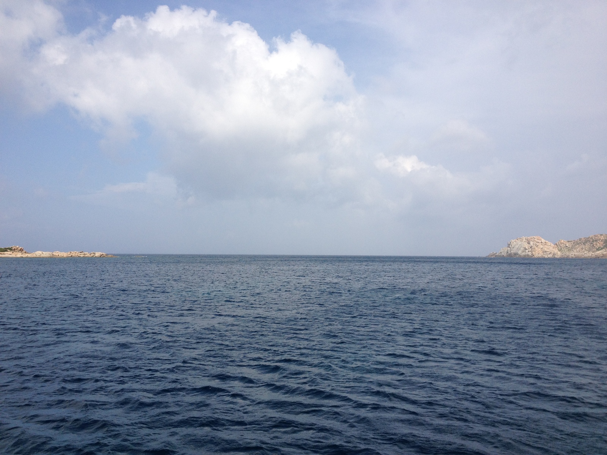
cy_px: 228
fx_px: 614
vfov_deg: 40.7
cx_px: 304
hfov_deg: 52.6
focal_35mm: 35
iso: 64
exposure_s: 1/2404
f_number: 2.4
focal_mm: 4.28
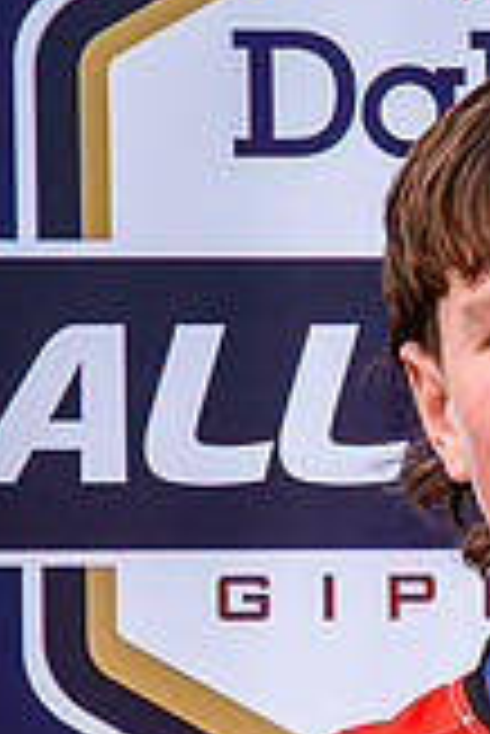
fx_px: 8699
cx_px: 728
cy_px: 918
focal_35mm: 427
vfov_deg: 4.8
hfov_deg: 3.2
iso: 100
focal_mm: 52
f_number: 5.6
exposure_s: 1/160
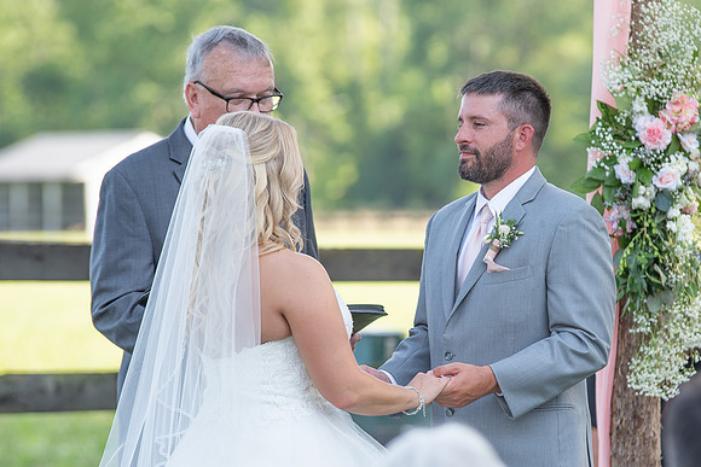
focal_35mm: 264
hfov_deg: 7.8
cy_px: 298
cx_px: 447
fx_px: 5133
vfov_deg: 5.2
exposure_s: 1/250
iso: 100
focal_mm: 200
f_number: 4
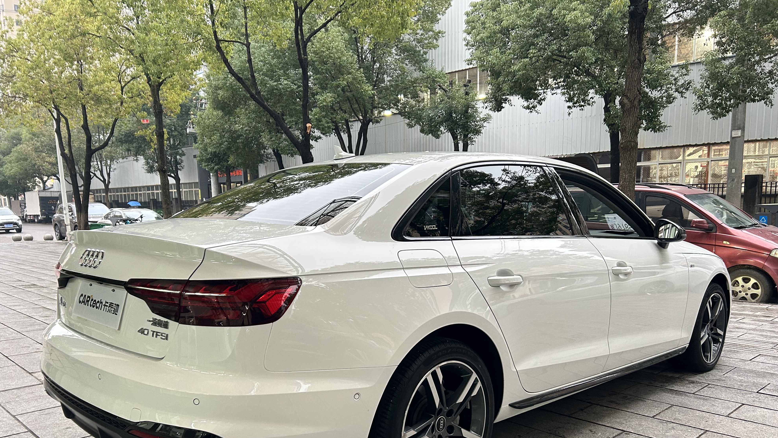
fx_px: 598
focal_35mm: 29
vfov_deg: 39.7
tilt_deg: -7.9
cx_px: 381
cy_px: 289
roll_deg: +1.8
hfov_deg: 66.1
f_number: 1.5
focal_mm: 5.7
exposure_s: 1/50
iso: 160
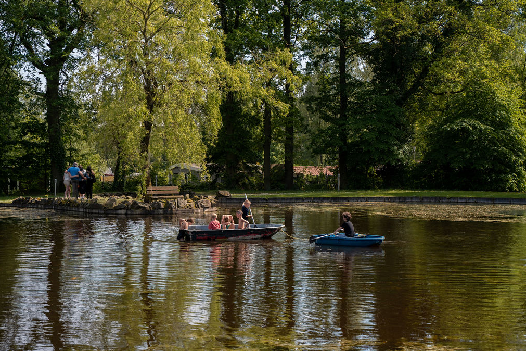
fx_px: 1110
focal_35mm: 76
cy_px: 175
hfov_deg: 26.7
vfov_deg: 17.9
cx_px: 265
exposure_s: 1/800
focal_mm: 75
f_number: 5.6
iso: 400
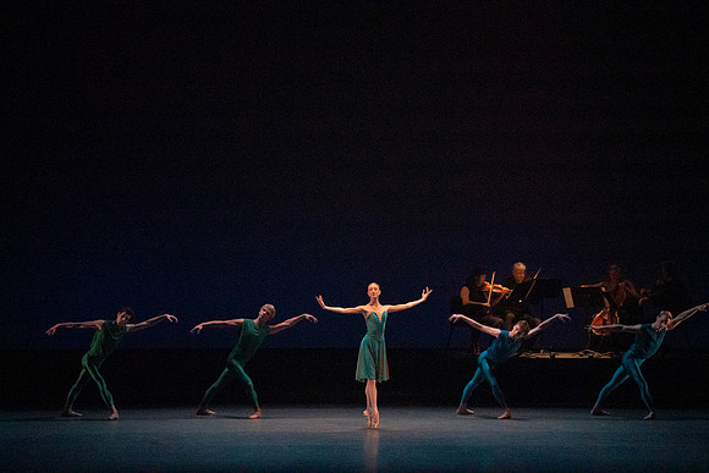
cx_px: 354
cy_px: 236
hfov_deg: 12.5
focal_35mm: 164
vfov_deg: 8.4
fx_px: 3230
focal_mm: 164
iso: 25600
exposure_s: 1/400
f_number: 8
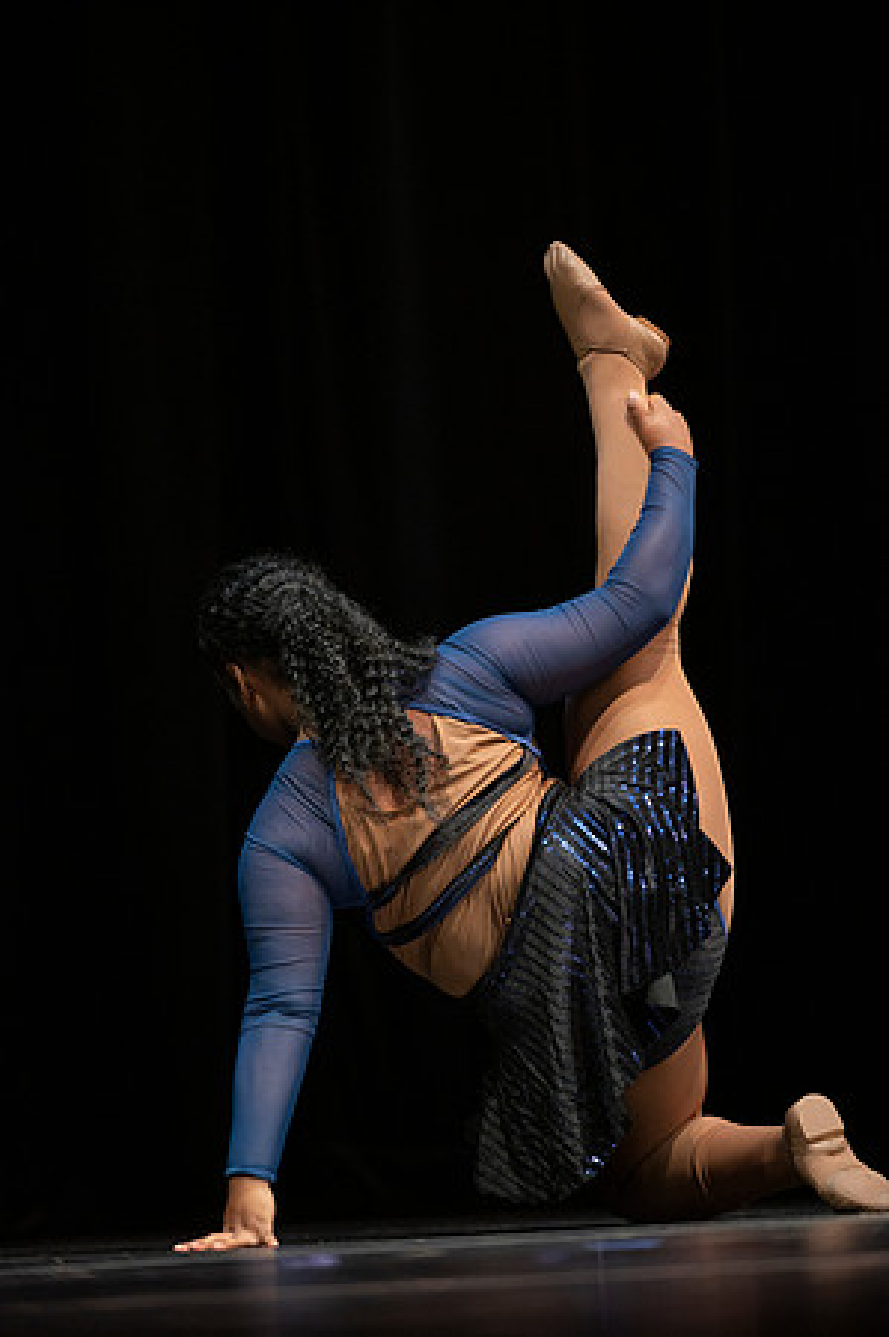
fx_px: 7425
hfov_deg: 6.9
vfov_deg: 10.3
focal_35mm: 200
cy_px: 668
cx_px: 444
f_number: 2.8
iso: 1600
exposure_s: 1/250
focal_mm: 200
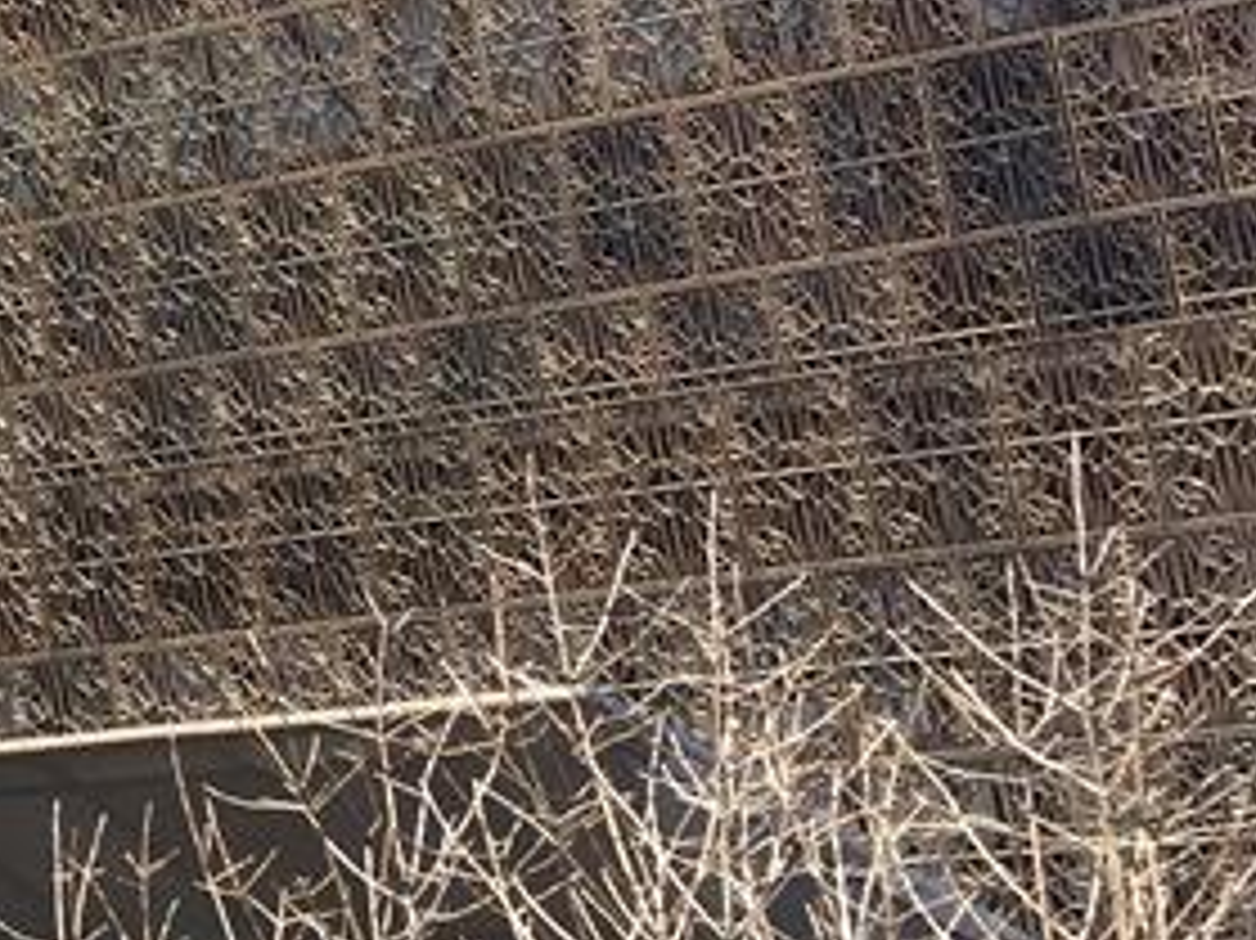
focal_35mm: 104
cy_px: 67
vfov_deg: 14.1
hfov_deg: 16.8
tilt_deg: +22.1
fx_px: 3772
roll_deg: -2.7
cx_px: -738
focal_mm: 4.15
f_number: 2.2
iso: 32
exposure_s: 1/775
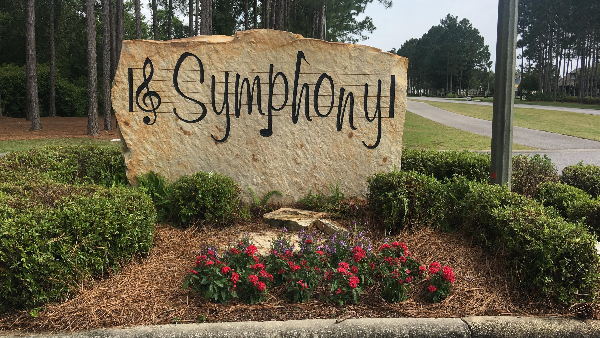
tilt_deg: -6.3
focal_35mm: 33
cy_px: 153
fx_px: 525
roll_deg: -1.4
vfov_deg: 35.6
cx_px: 291
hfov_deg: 59.5
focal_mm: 4.15
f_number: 2.2
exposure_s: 1/1261
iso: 25
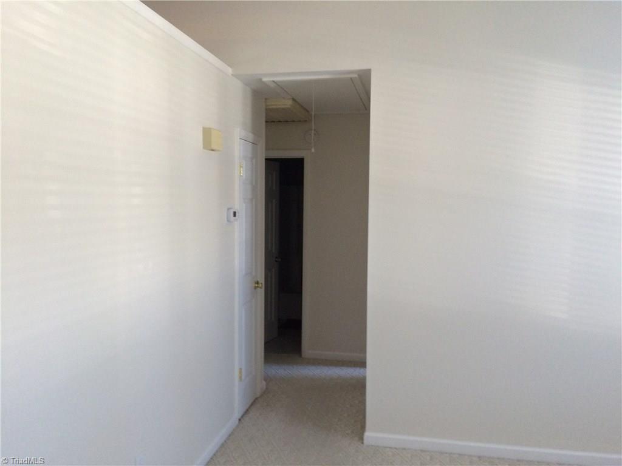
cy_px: 233
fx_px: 521
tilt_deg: -3.4
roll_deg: +0.8
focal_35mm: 29
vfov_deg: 48.2
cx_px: 311
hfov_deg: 61.7
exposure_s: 1/30
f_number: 2.2
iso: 160
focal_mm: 4.15
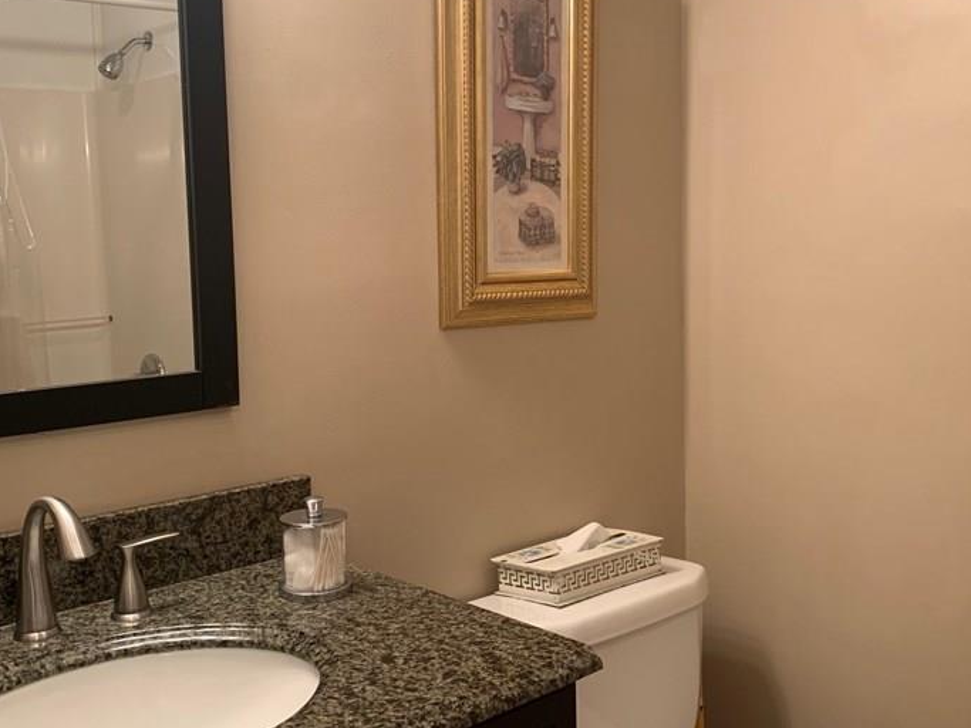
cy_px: 344
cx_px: 498
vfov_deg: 36.8
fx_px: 1094
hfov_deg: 47.9
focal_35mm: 39
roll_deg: +1.2
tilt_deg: -4.9
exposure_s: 1/60
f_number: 1.8
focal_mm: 4.25
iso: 200
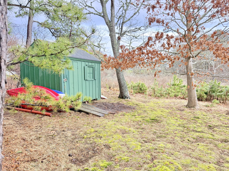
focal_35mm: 24
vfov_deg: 56.8
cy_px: 86
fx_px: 159
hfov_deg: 71.6
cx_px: 114
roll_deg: +0.6
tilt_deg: -3.9
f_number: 1.78
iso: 100
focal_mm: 6.76
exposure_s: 1/333
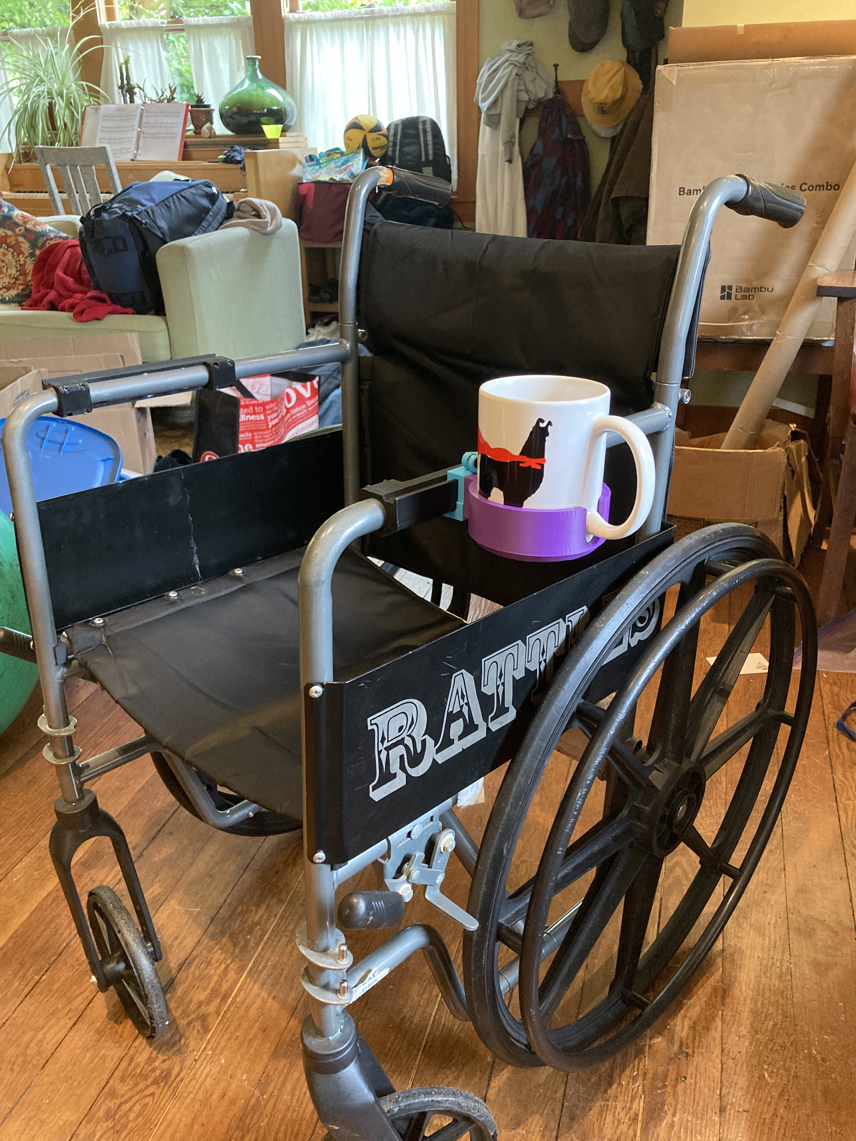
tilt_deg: -24.6
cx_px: 428
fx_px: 923
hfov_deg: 49.7
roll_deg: +0.8
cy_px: 570
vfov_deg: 63.4
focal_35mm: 28
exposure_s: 1/30
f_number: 1.8
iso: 320
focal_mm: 3.99
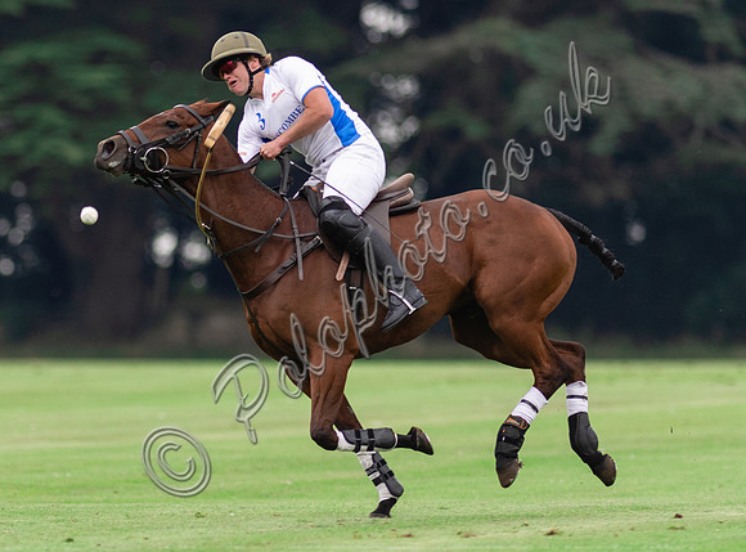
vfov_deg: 1.9
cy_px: 306
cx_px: 147
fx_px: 16565
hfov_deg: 2.6
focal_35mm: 772
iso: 500
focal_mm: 300
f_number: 3.2
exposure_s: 1/1250
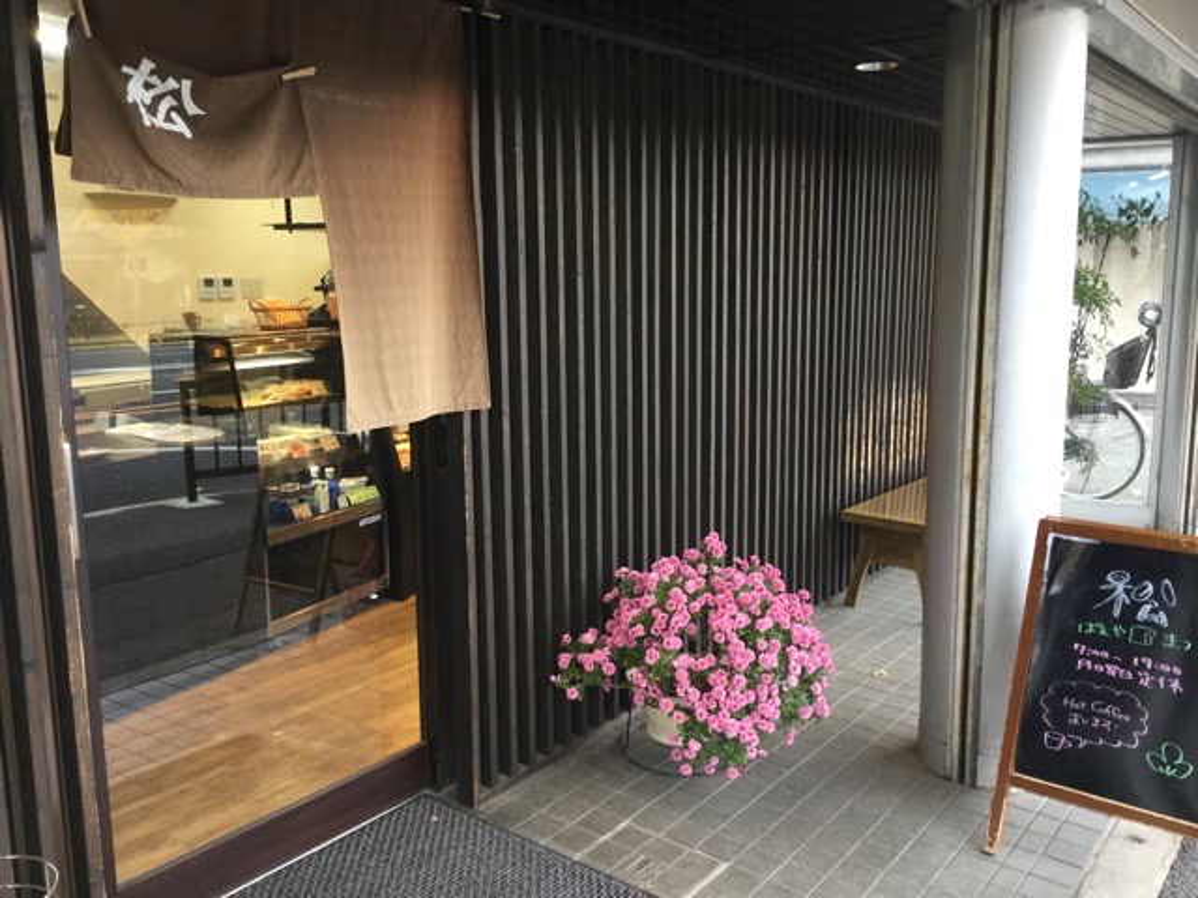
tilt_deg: -10.0
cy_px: 449
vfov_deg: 45.4
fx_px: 1073
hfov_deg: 58.4
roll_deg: -0.4
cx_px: 599
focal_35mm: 31
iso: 64
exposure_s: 1/30
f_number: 2.4
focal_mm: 3.3
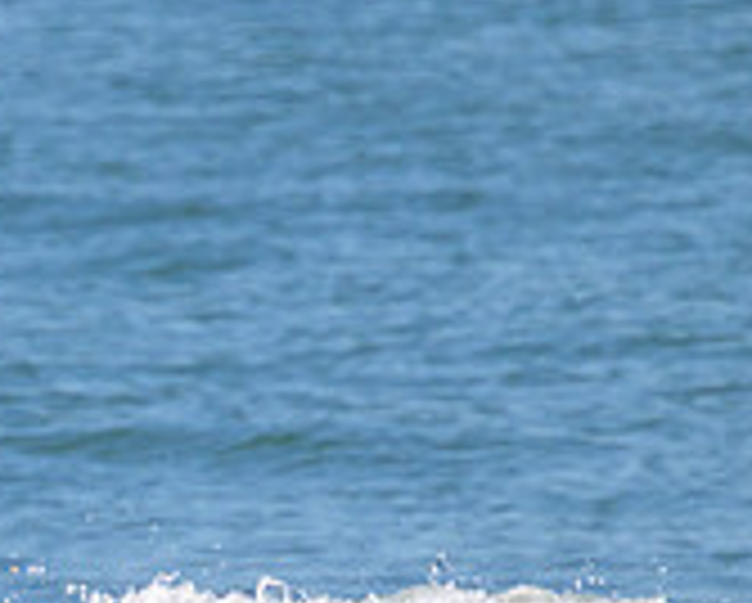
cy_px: 817
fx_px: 58157
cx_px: -239
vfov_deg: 0.6
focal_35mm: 2610
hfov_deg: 0.7
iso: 900
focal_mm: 800
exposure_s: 1/2000
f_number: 11
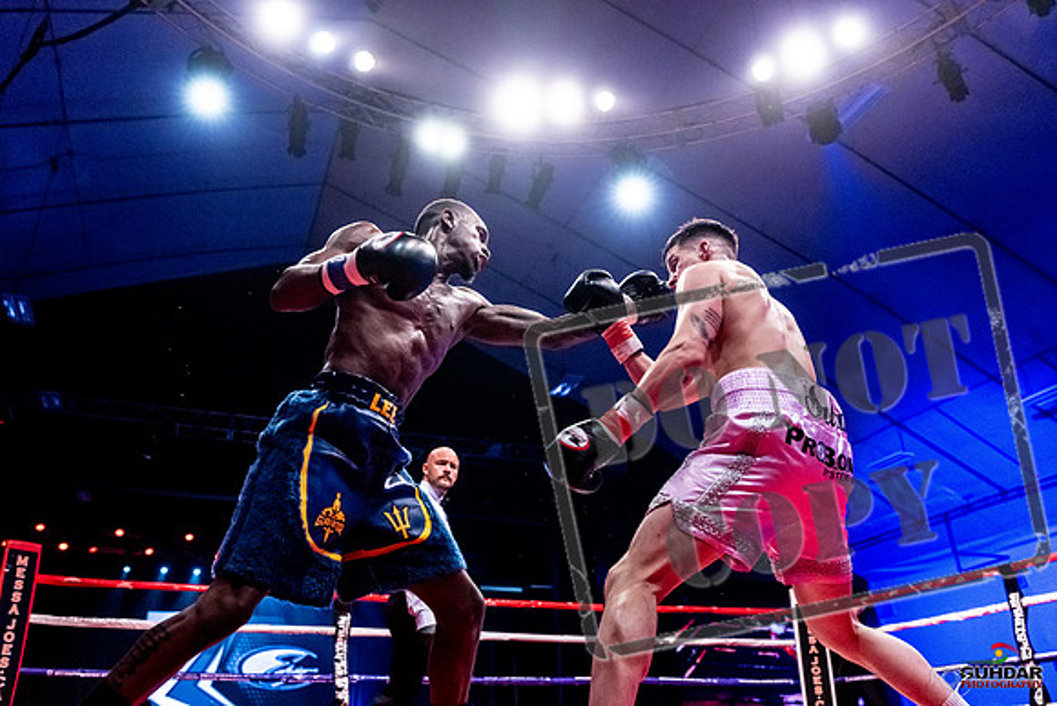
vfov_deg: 46.4
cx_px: 528
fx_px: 822
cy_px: 353
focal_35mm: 28
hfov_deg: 65.5
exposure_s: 1/1000
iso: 4000
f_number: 2.8
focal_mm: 28
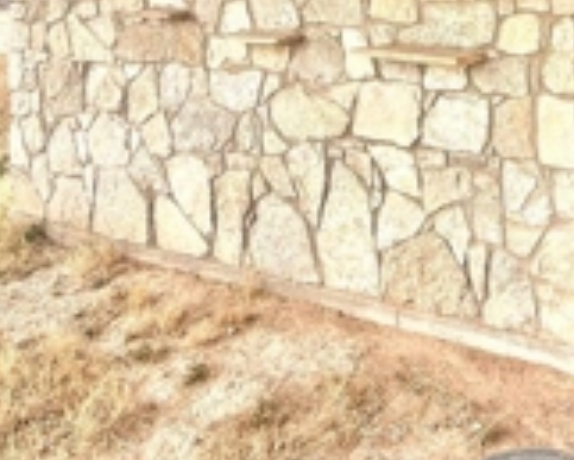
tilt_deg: +3.1
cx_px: 553
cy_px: -53
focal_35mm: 34
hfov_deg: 45.8
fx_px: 578
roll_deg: +1.1
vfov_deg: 36.3
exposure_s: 1/458
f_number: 2.2
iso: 50
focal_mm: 2.22
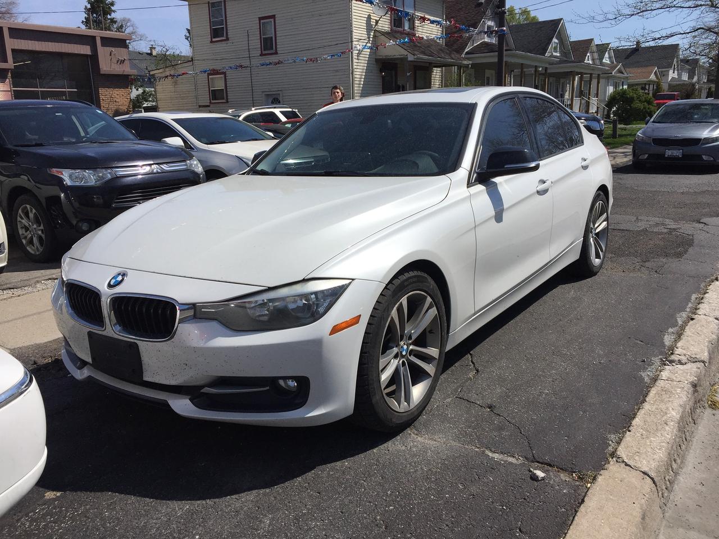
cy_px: 270
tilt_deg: -14.4
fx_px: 602
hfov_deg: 61.7
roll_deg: +1.0
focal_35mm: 29
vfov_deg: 48.2
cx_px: 360
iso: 32
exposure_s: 1/4405
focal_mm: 4.15
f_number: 2.2
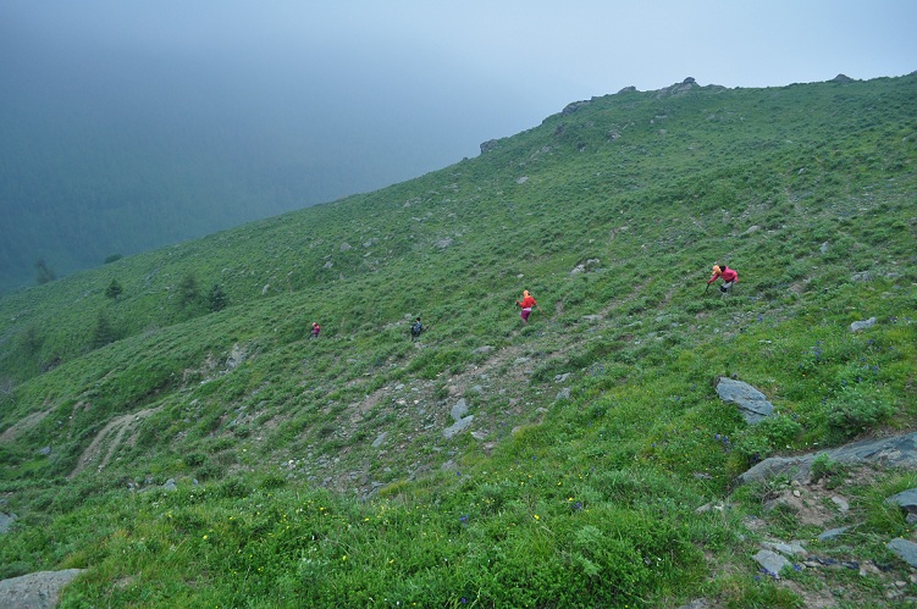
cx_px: 458
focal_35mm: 27
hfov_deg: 67.4
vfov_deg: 47.8
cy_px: 304
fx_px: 687
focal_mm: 18
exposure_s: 1/100
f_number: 5
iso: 400
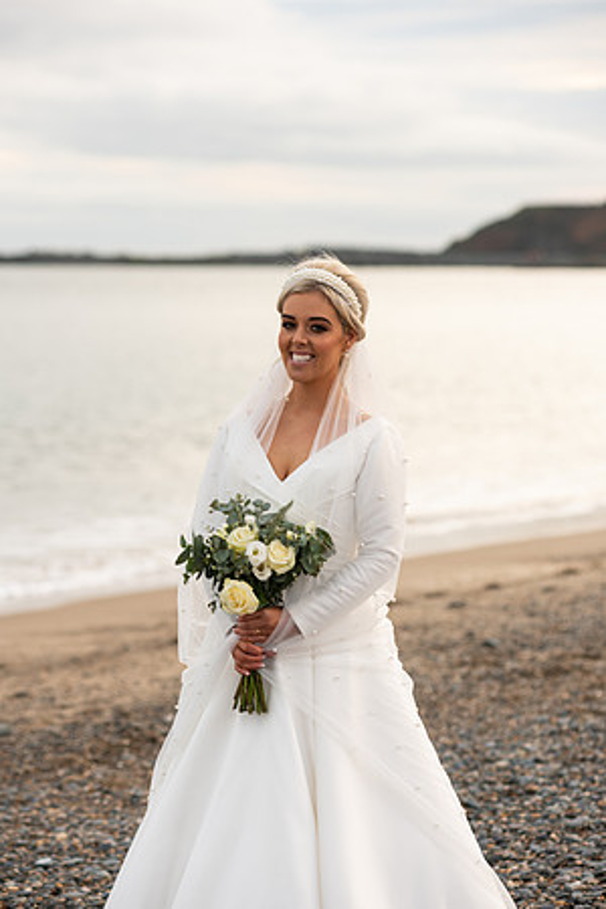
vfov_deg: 18.3
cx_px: 303
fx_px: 2828
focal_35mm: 112
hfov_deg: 12.2
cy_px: 454
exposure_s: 1/200
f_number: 3.5
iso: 100
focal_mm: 112
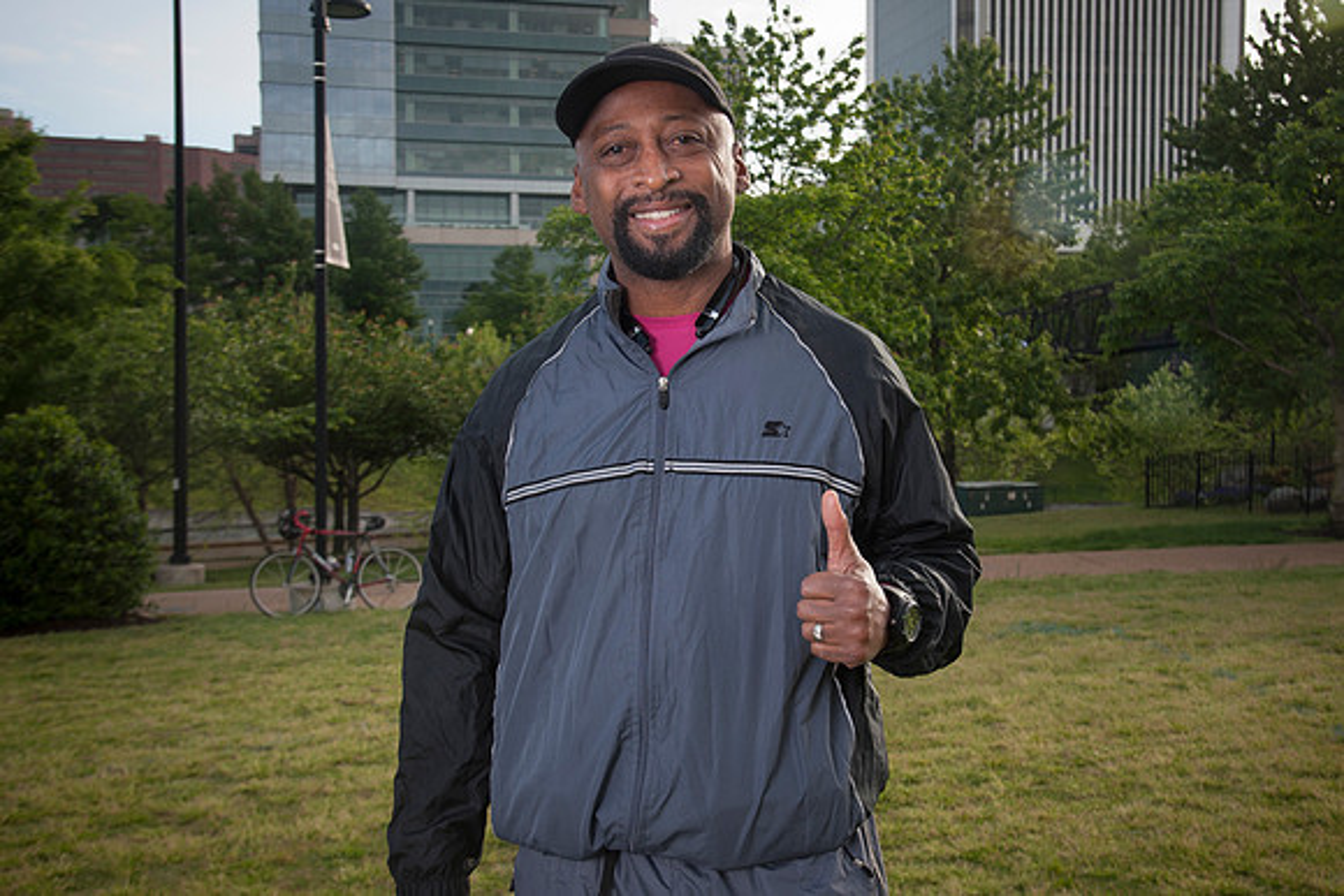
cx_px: 740
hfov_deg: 44.2
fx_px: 1651
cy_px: 415
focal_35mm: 44
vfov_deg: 30.4
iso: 100
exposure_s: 1/200
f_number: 7.1
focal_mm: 38
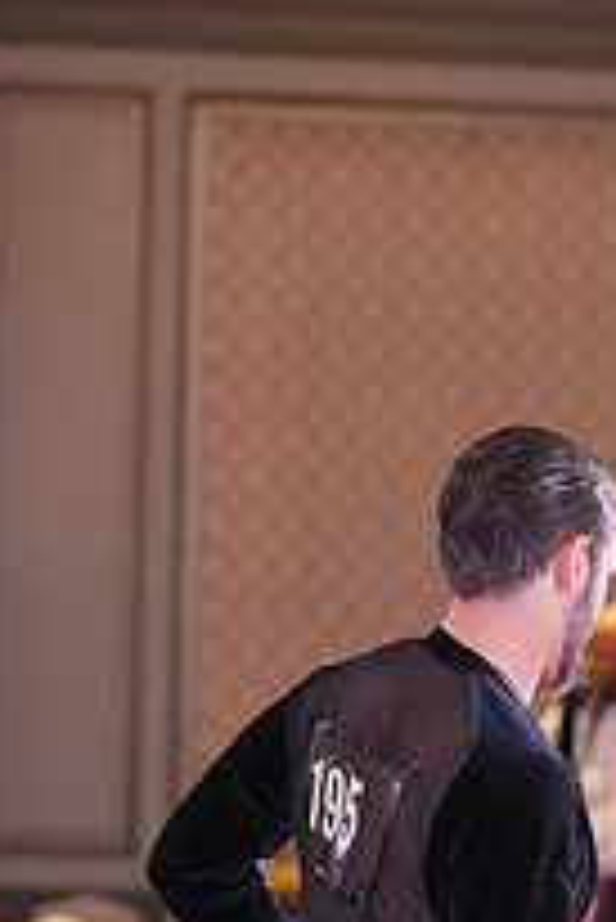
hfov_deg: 4.5
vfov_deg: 6.8
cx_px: 677
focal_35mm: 302
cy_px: 1187
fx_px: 7738
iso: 8000
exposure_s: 1/500
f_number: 3.5
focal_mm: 107
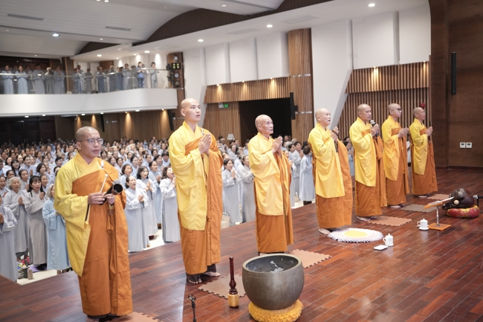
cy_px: 161
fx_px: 469
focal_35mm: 35
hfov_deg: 54.4
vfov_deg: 37.8
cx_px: 242
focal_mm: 35
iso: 1600
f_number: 2
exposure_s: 1/160
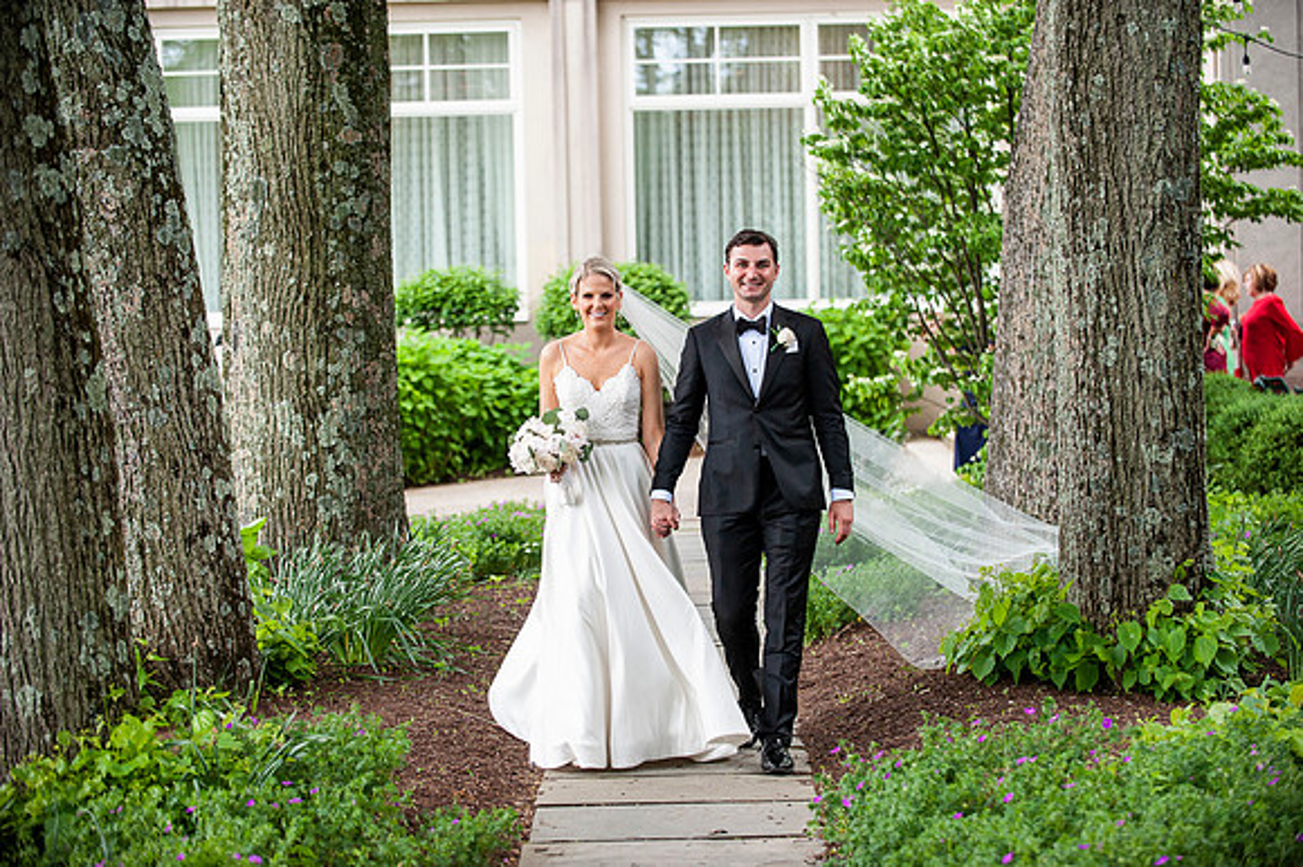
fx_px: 3436
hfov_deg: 21.5
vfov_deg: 14.4
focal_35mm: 95
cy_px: 434
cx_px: 652
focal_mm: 95
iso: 640
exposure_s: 1/320
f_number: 3.5
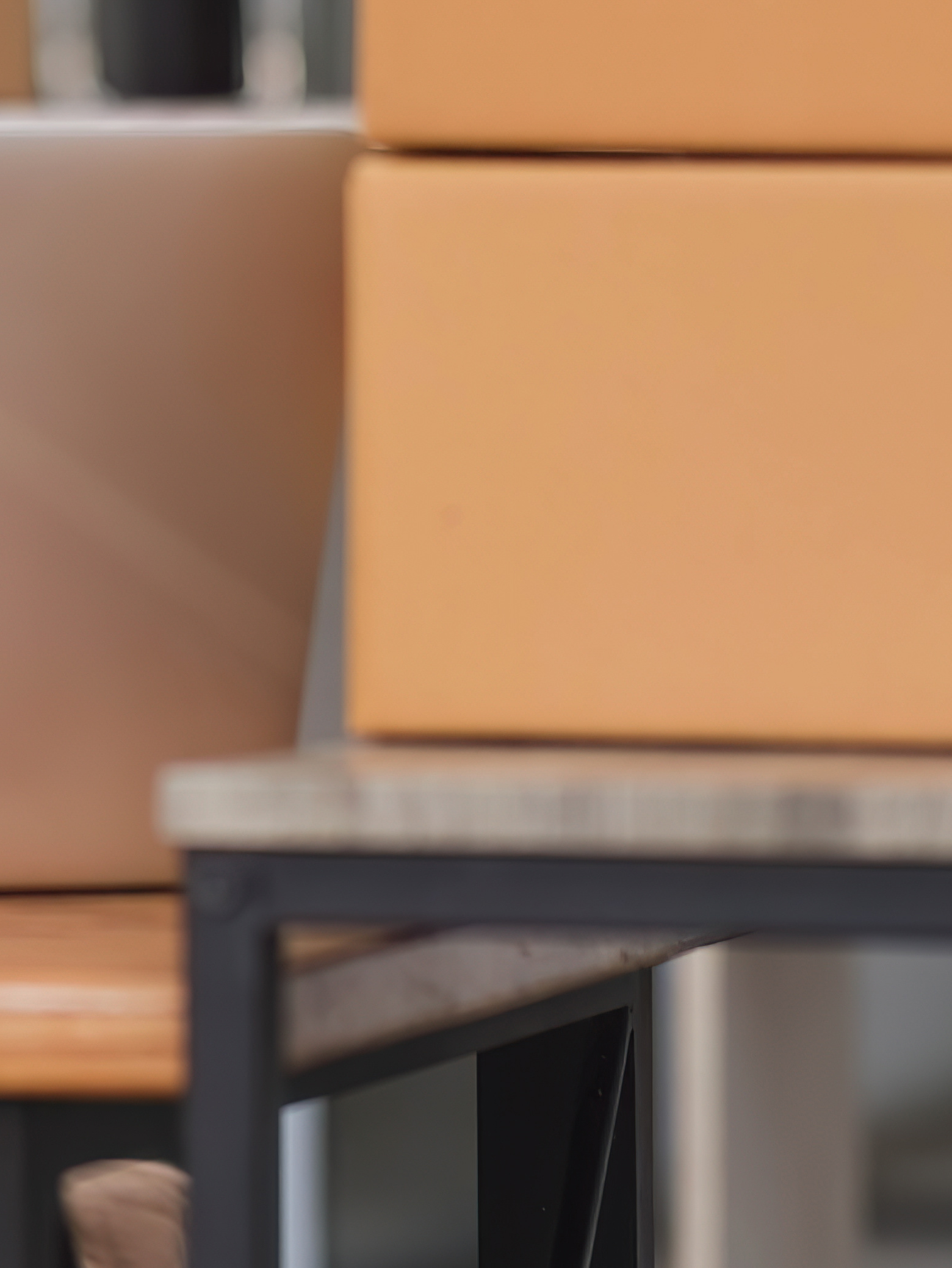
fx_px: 9824
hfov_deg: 5.5
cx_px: -290
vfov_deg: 7.3
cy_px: -260
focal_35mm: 268
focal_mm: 50
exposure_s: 1/150
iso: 125
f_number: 1.6
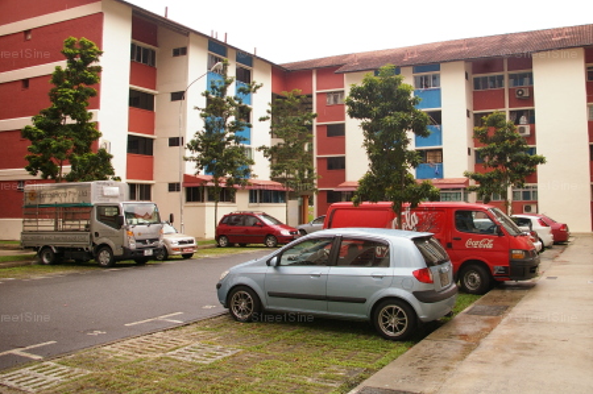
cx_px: 336
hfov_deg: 57.1
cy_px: 156
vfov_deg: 39.7
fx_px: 543
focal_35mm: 33
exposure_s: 1/250
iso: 400
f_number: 6.7
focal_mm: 18
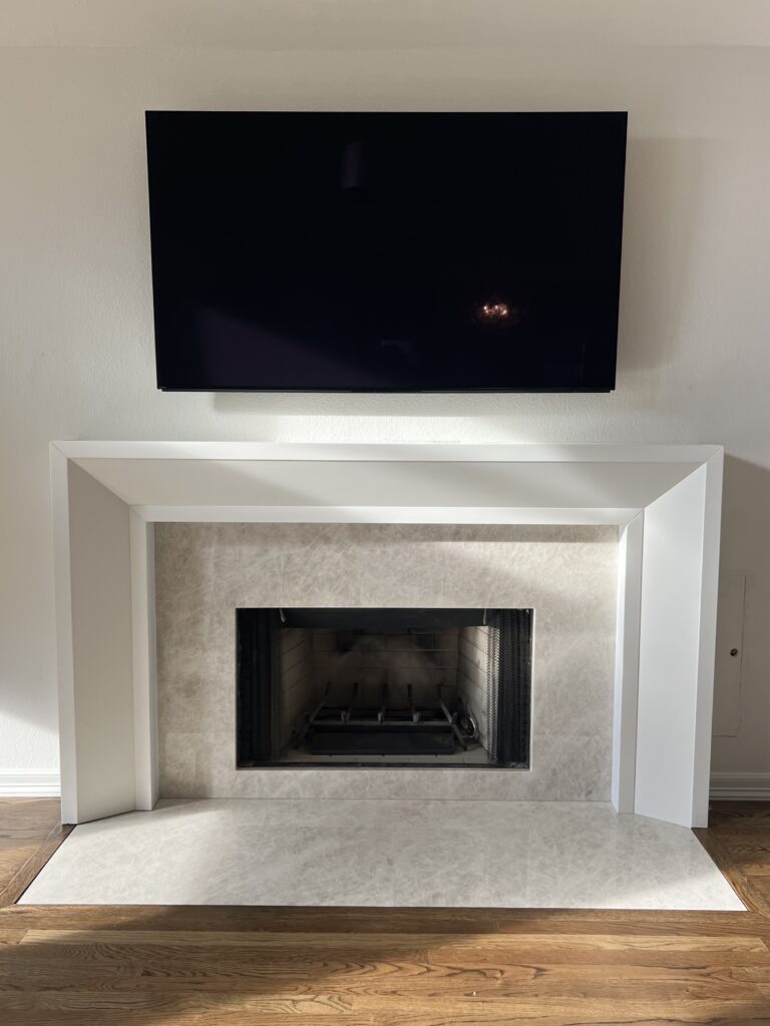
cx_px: 385
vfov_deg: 67.3
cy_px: 513
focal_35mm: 26
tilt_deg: -5.7
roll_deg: +0.7
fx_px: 771
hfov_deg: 53.1
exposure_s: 1/120
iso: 80
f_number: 1.5
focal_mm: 5.7
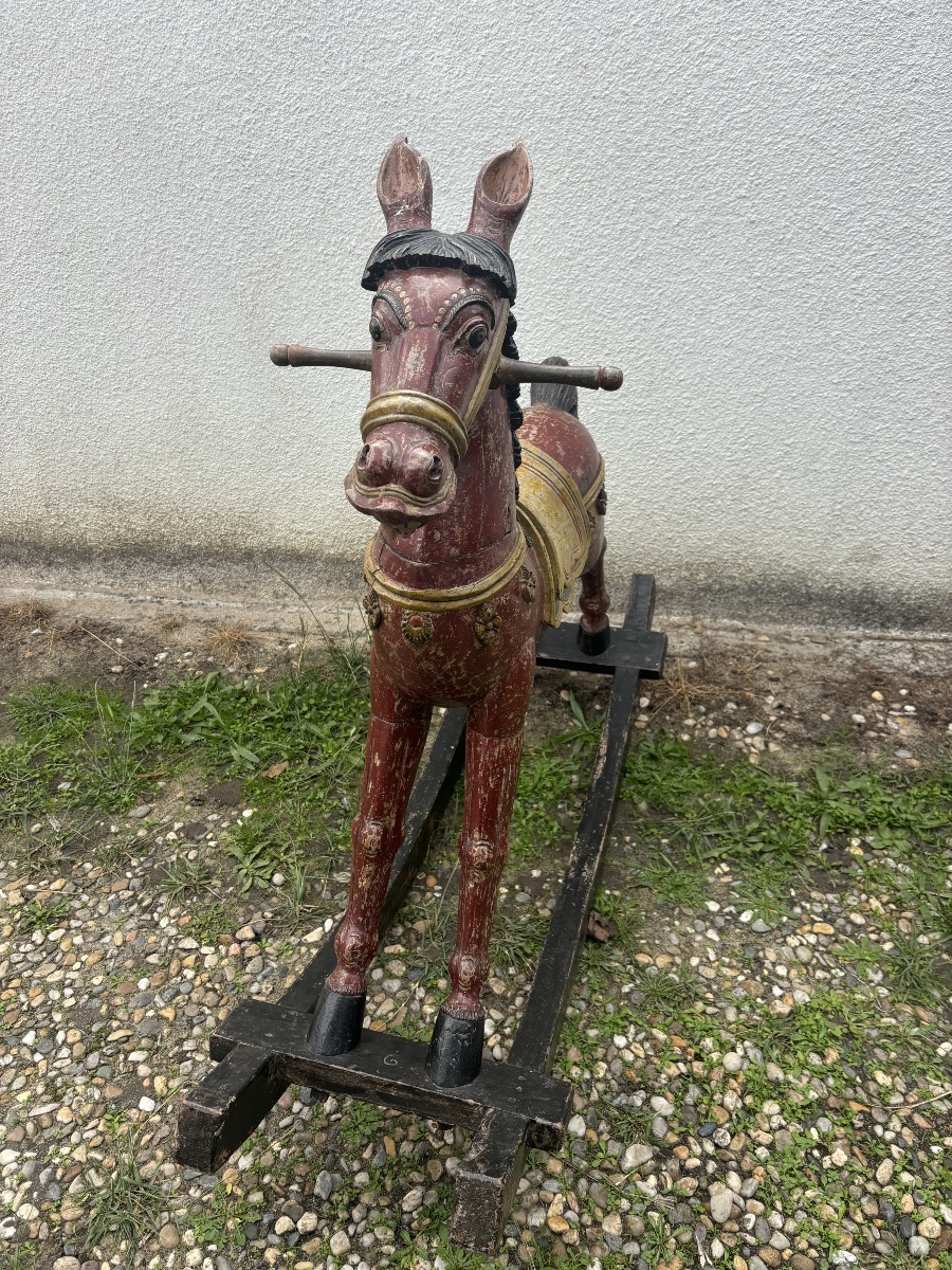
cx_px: 476
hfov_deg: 53.1
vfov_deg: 67.3
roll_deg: +0.2
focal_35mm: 26
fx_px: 953
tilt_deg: -32.5
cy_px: 635
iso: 50
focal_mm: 5.96
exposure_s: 1/396
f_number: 1.6
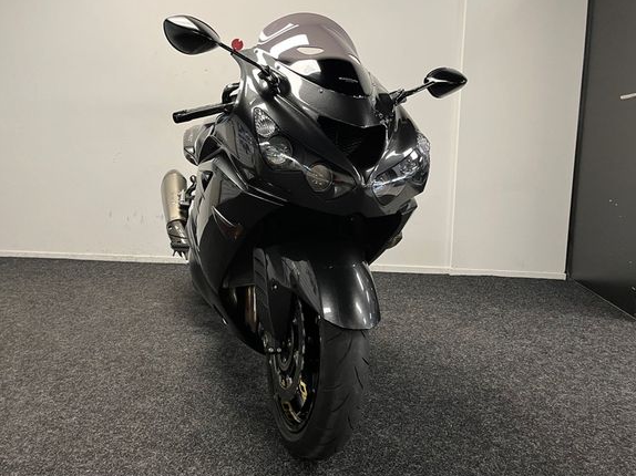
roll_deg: +1.4
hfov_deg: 61.6
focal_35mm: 29
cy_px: 225
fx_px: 533
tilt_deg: -8.7
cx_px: 299
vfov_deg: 48.2
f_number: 1.6
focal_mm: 5.1
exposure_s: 1/50
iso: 125
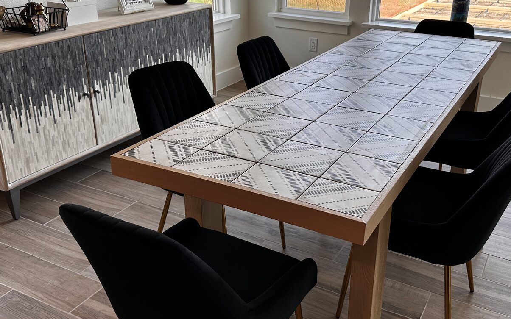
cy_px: 139
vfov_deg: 33.5
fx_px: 529
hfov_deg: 51.4
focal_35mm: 38
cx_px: 287
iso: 64
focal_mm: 6.86
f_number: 1.78
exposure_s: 1/229
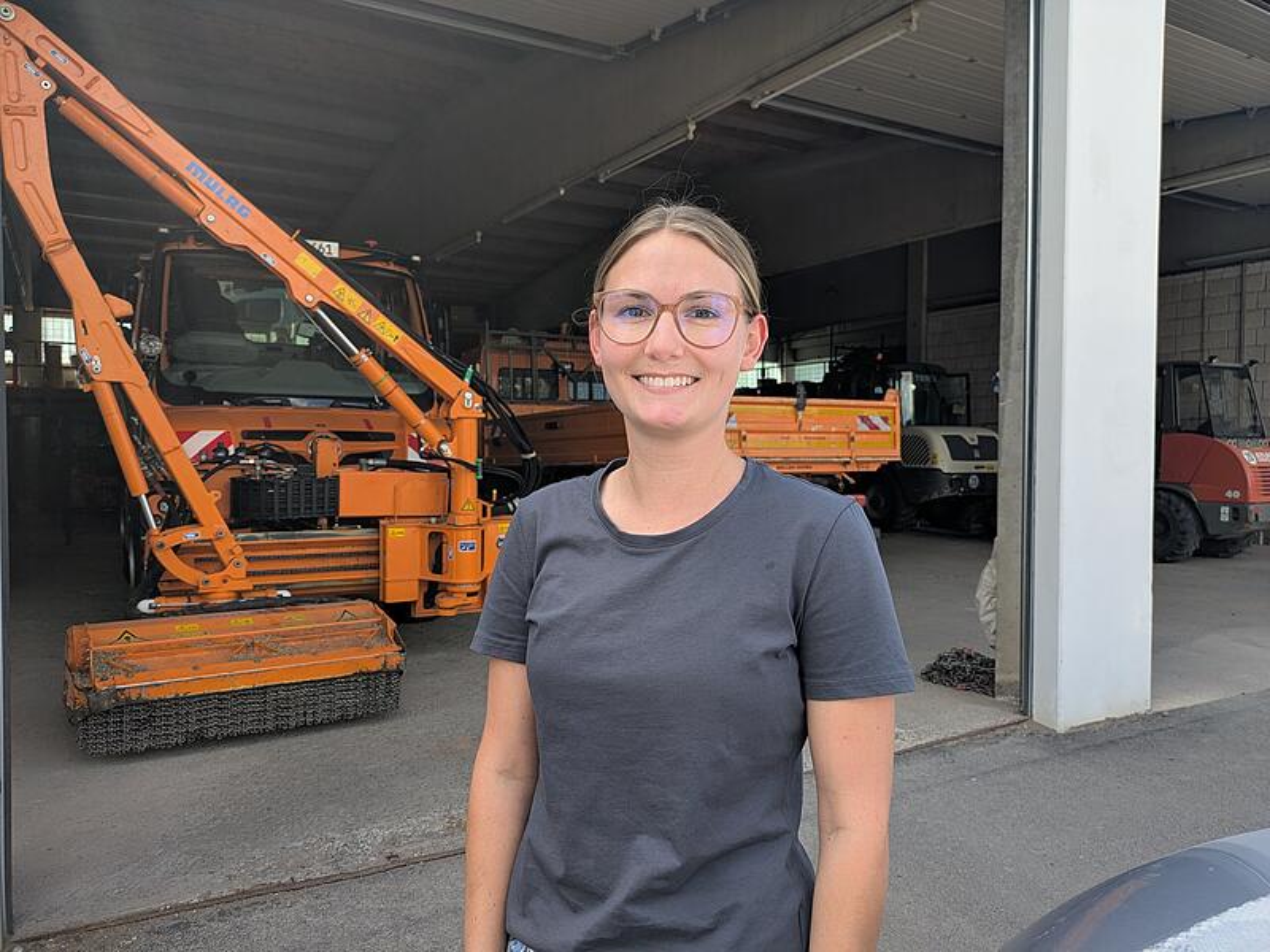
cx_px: 635
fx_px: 917
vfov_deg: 54.9
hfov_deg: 69.4
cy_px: 476
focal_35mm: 25
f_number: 1.89
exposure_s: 1/359
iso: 44
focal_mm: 5.43
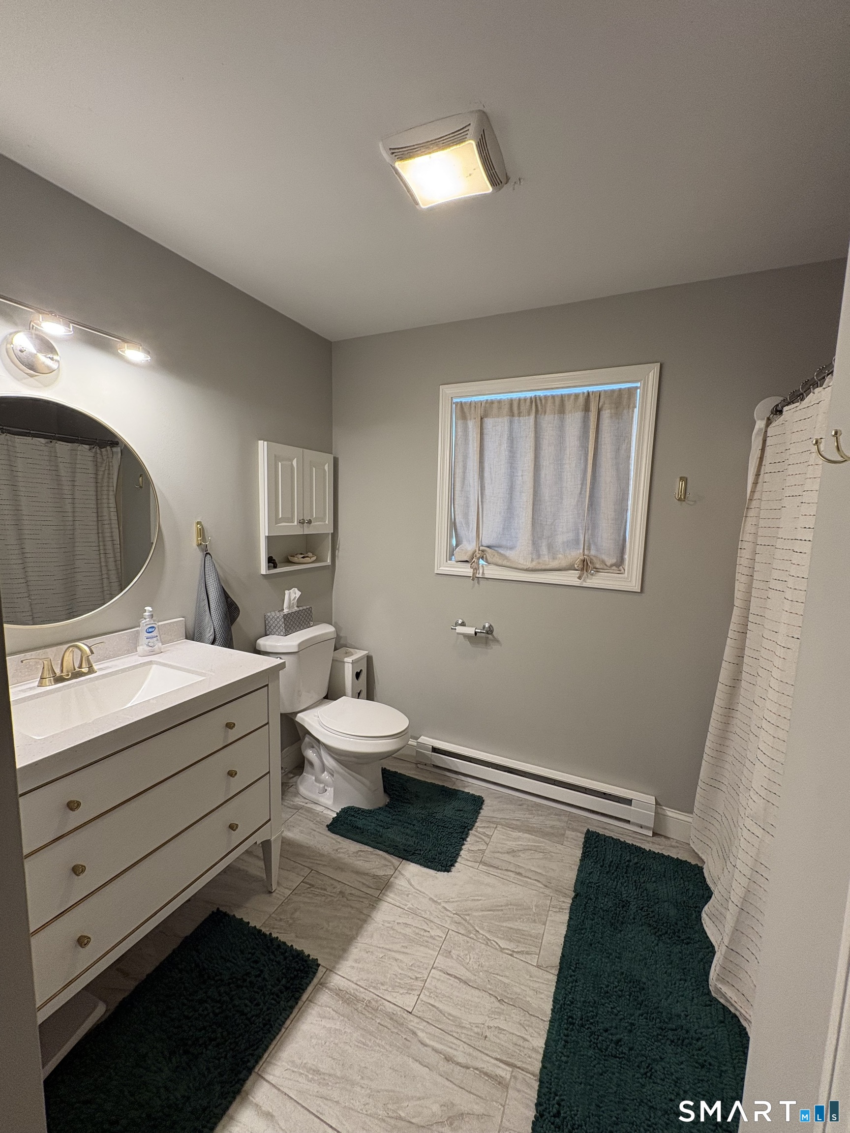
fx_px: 458
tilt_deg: -6.0
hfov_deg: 85.7
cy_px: 566
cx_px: 425
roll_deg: -1.2
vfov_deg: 102.1
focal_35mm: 14
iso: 125
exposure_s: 1/60
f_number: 2.2
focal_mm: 2.22
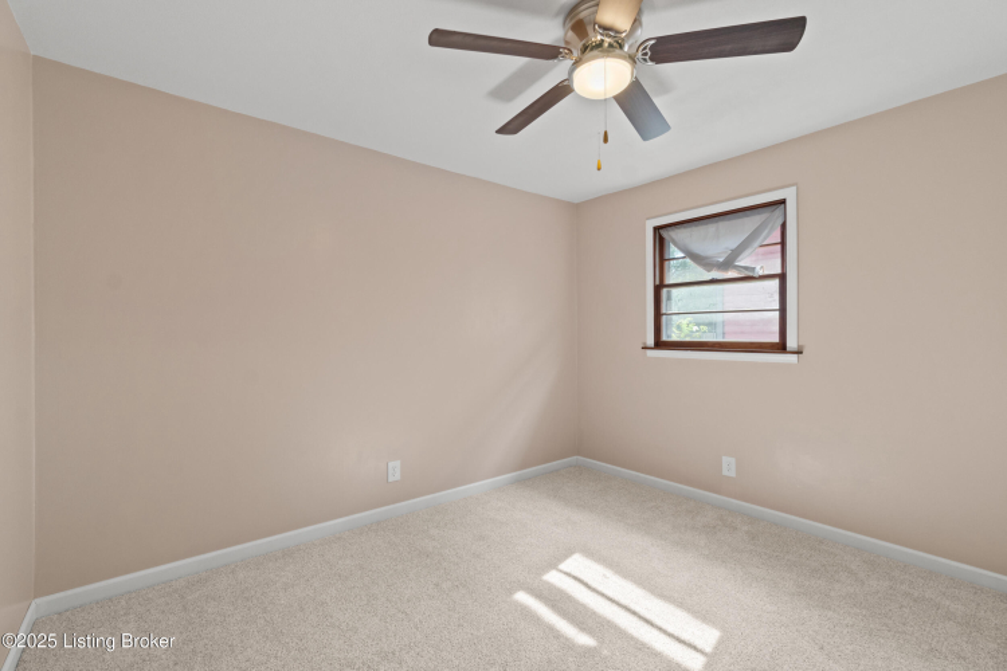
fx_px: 420
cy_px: 336
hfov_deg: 100.4
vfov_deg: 77.3
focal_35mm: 15
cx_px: 504
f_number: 9
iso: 400
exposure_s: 1/5
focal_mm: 10
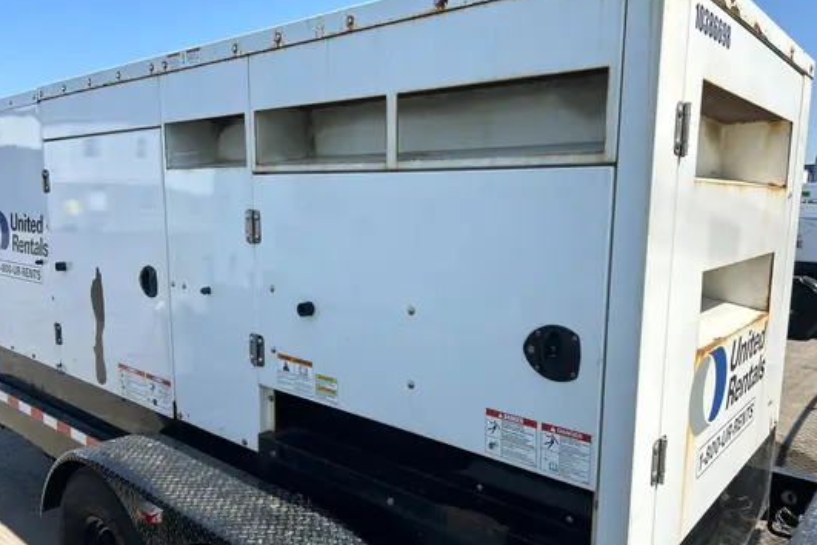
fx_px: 635
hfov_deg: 65.5
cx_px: 415
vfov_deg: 46.4
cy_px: 295
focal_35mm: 28
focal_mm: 5.7
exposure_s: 1/3460
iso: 50
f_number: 1.5
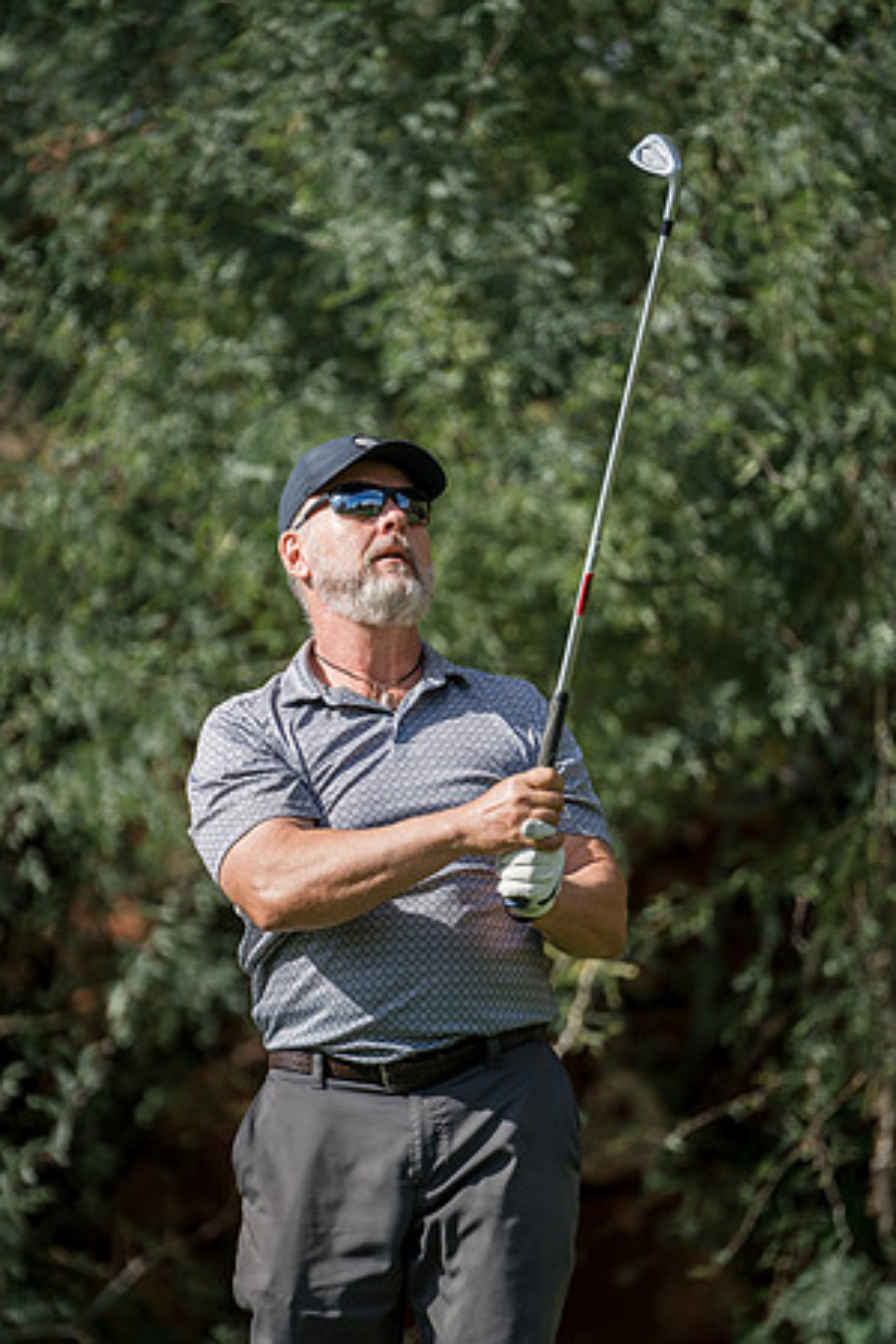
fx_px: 6495
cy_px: 672
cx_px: 448
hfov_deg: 7.9
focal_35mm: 174
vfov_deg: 11.8
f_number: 2.8
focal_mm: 174
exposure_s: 1/2500
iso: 250
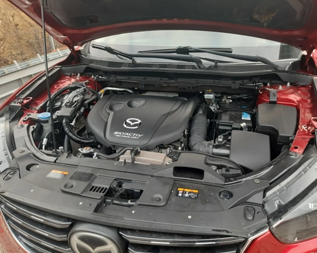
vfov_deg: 54.9
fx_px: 244
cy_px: 127
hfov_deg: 66.0
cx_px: 171
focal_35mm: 26
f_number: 1.8
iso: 40
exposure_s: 1/50
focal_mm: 5.23
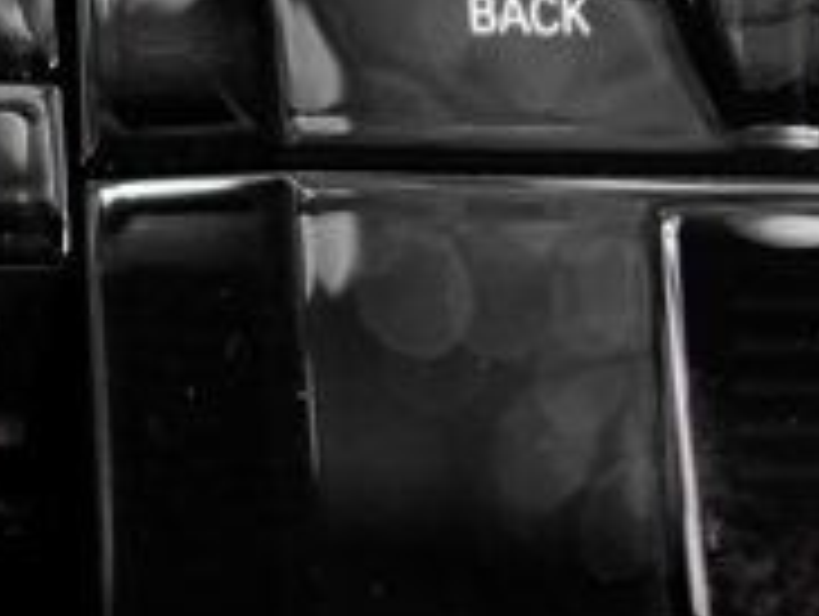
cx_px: -500
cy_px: 160
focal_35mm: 152
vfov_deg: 9.8
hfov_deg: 12.2
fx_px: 3601
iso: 800
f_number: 2.8
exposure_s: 1/250
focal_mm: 45
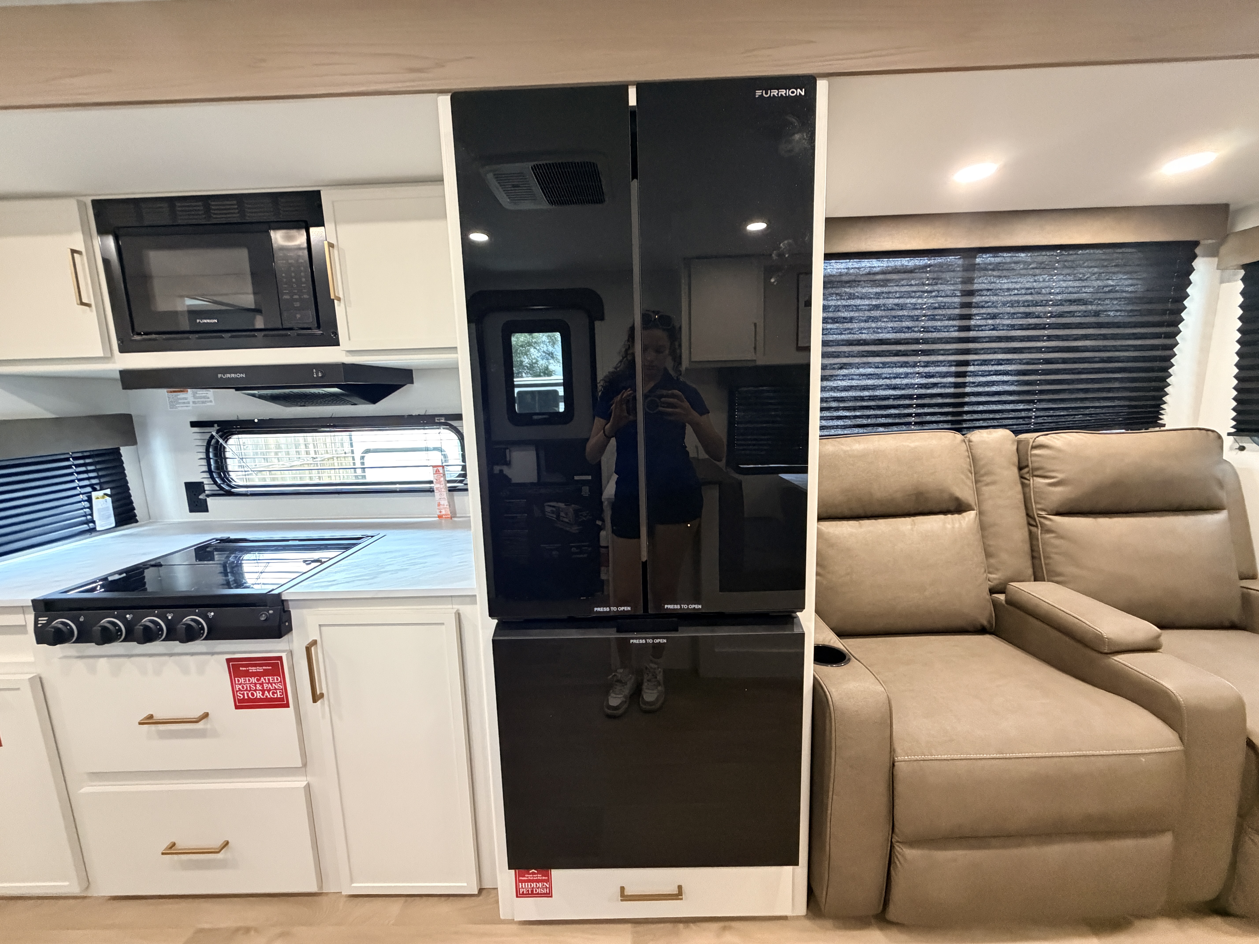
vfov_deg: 85.7
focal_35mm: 14
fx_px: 509
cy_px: 472
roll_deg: +2.9
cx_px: 630
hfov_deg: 102.1
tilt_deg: -11.2
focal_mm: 2.22
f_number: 2.2
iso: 800
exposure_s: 1/60
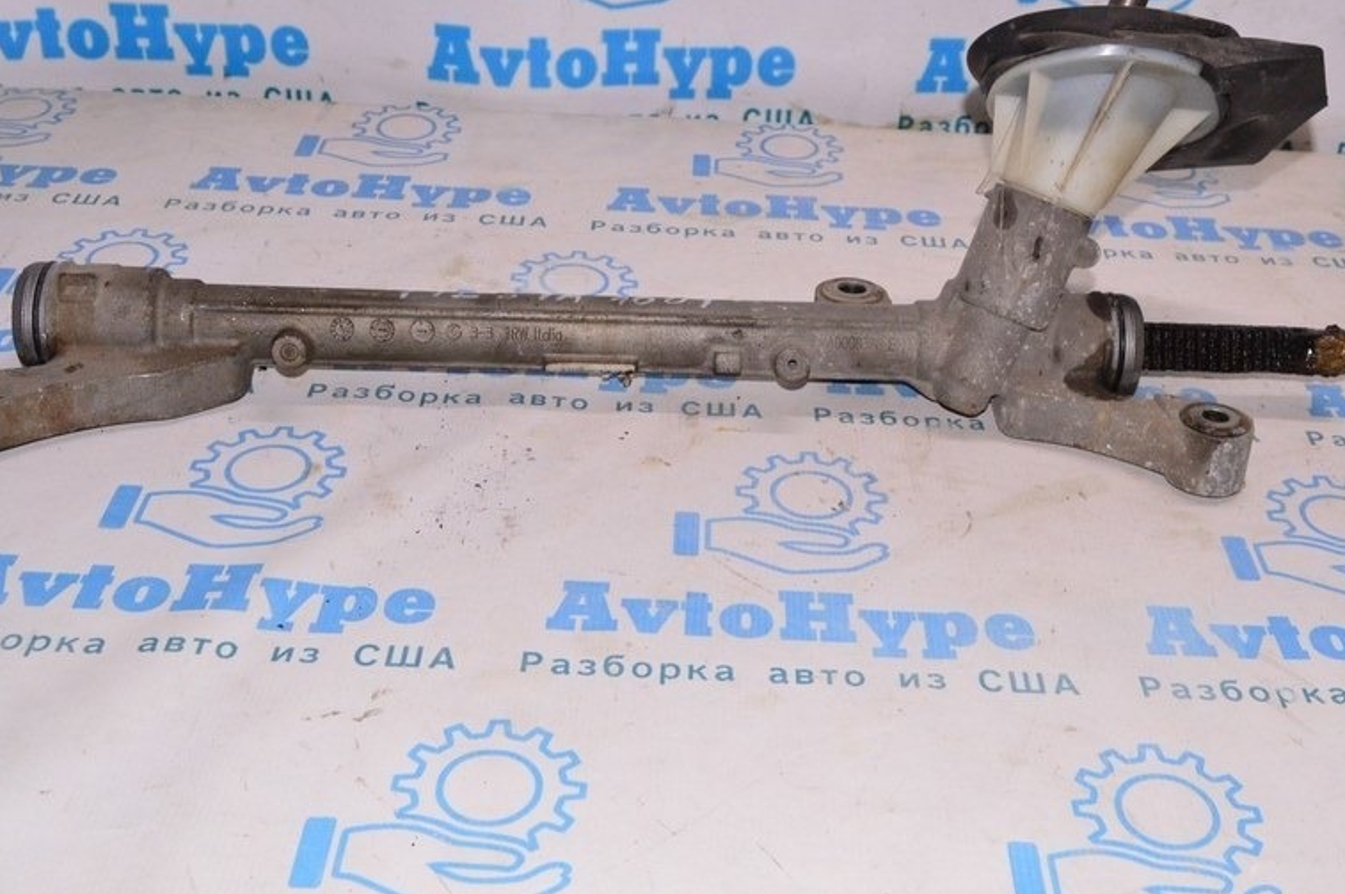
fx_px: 1742
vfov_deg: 28.7
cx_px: 736
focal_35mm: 47
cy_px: 344
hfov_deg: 42.2
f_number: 8
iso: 1600
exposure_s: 1/200
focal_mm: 23
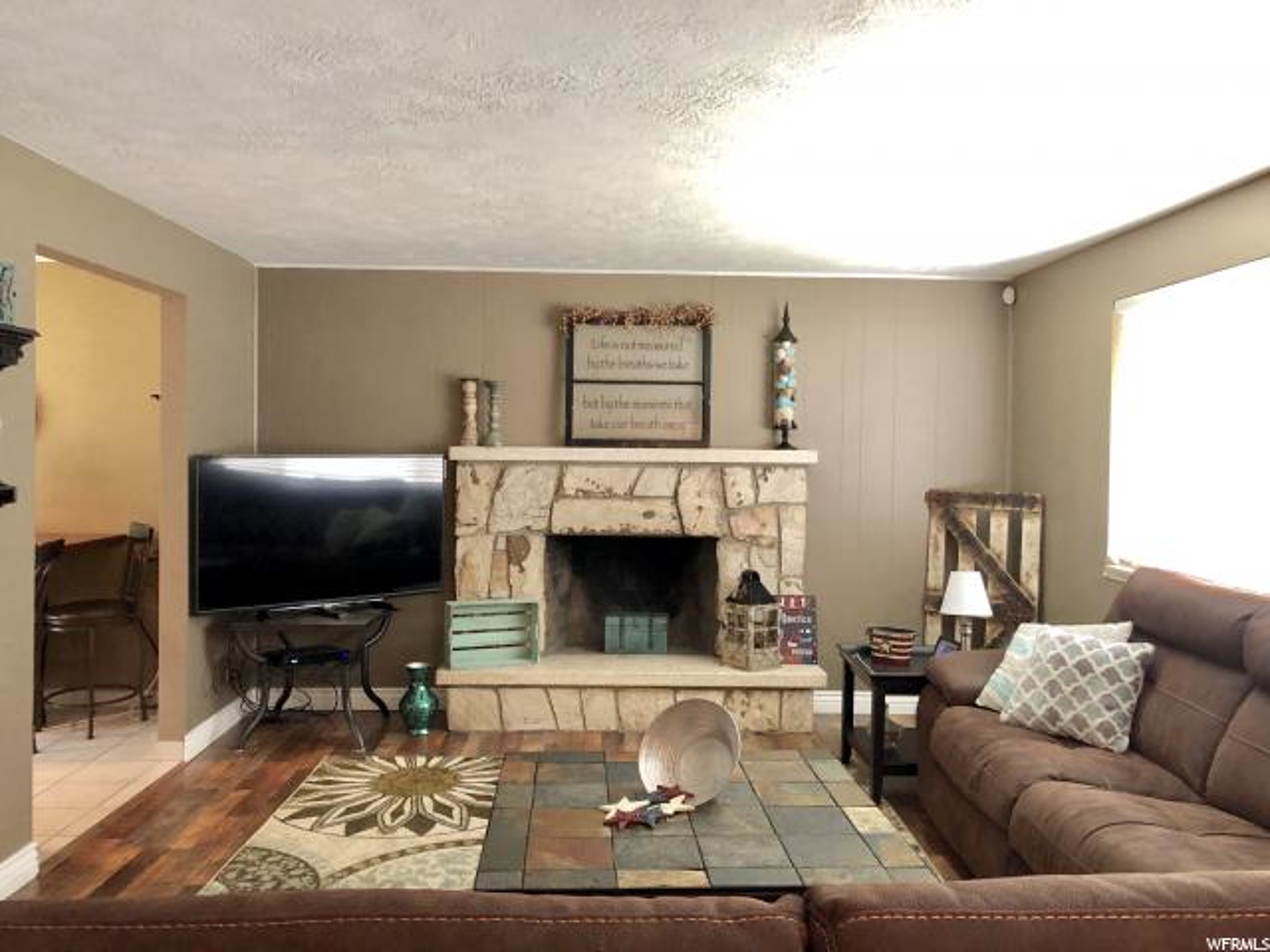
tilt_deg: -0.7
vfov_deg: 49.7
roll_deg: -0.7
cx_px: 635
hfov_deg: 63.4
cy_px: 476
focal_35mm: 28
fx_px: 1027
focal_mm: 4
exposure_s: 1/12
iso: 100
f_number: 1.8
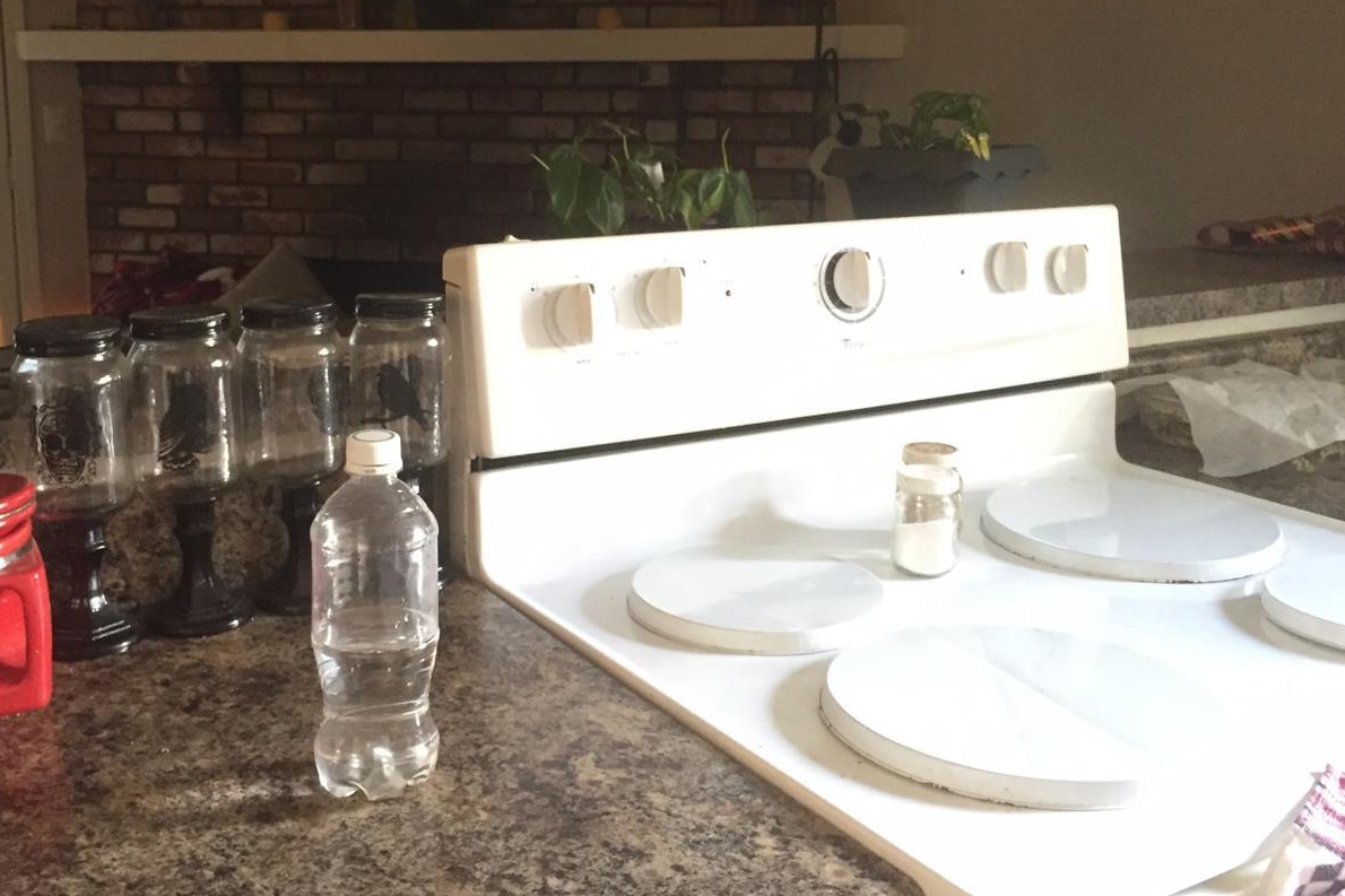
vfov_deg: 34.9
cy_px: 337
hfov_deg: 50.6
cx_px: 597
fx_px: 1419
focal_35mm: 38
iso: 250
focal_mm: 4.15
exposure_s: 1/15
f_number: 2.2
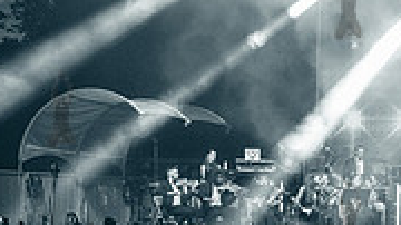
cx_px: 374
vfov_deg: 7.9
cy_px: 216
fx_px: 1615
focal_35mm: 152
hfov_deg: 14.0
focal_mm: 42
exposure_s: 1/500
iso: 5000
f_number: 4
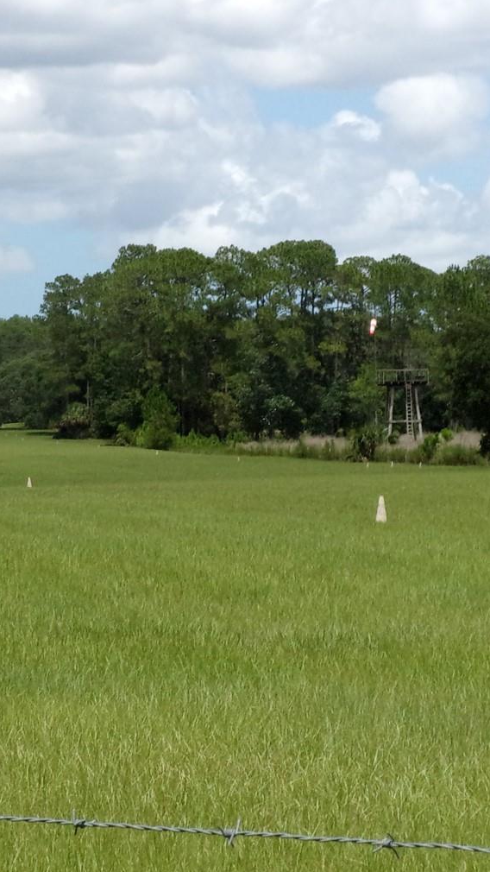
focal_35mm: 164
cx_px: 148
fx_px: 3789
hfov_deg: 7.4
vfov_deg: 13.1
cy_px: 432
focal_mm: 16.9
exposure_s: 1/170
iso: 200
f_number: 15.4
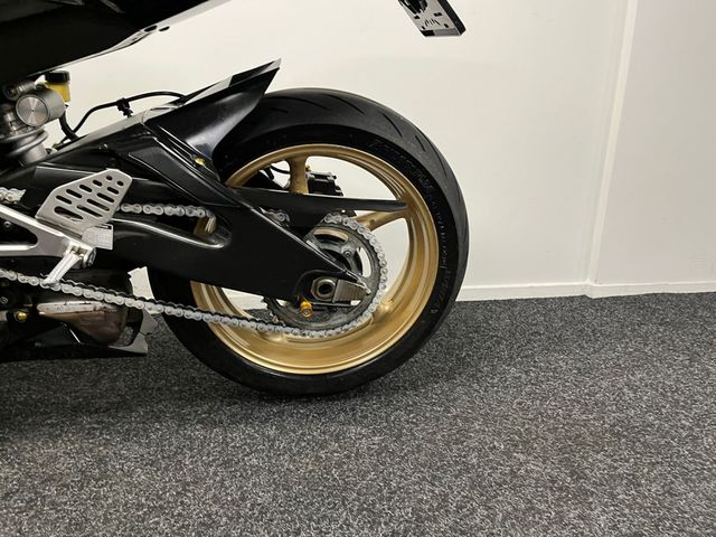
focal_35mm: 26
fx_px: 538
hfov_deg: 67.3
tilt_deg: -16.3
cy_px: 268
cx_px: 358
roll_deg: -2.6
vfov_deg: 53.1
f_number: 1.6
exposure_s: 1/50
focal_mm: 5.1
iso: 200
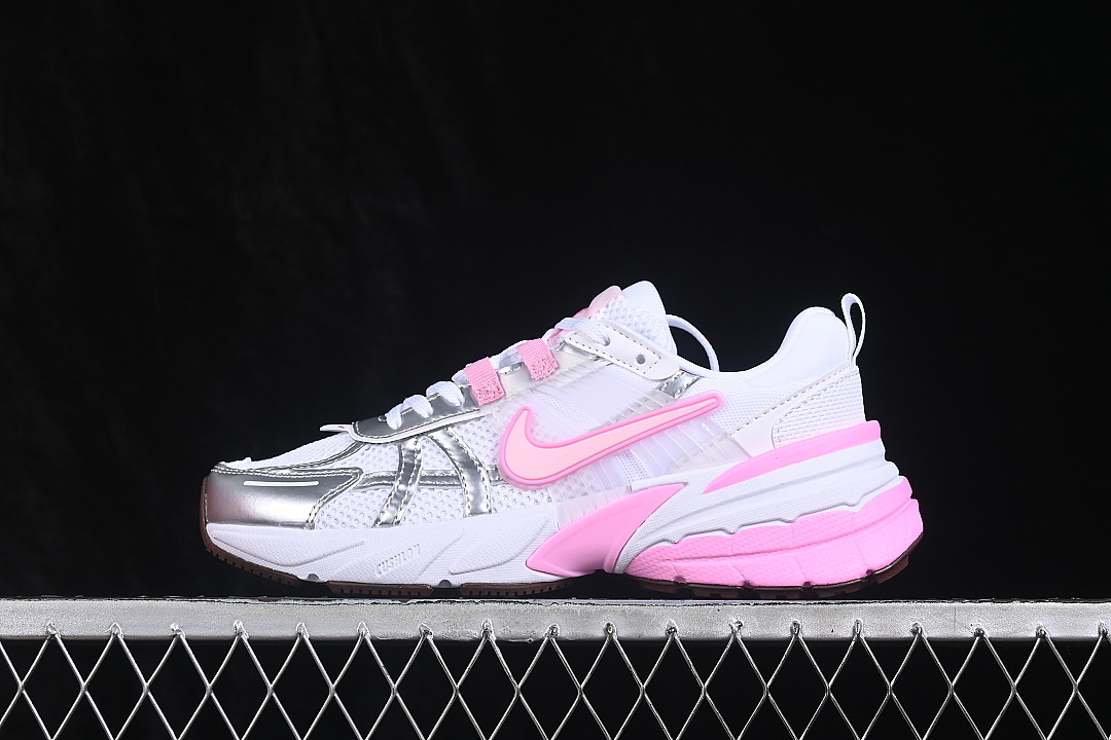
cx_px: 556
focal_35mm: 75
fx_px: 2314
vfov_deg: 18.2
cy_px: 370
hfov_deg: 27.0
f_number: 8
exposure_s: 1/80
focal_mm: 50
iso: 160
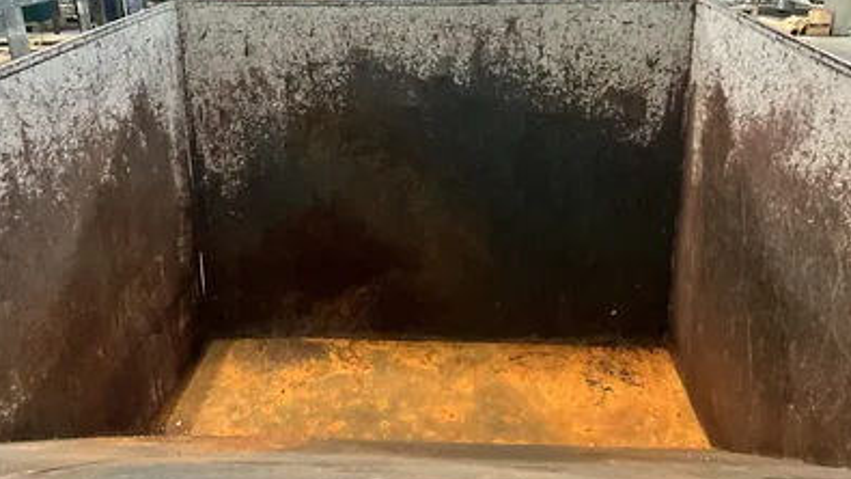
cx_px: 424
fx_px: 722
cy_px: 194
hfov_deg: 61.0
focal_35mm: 32
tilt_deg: -23.2
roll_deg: +0.5
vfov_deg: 36.5
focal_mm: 3
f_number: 1.8
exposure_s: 1/30
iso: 500
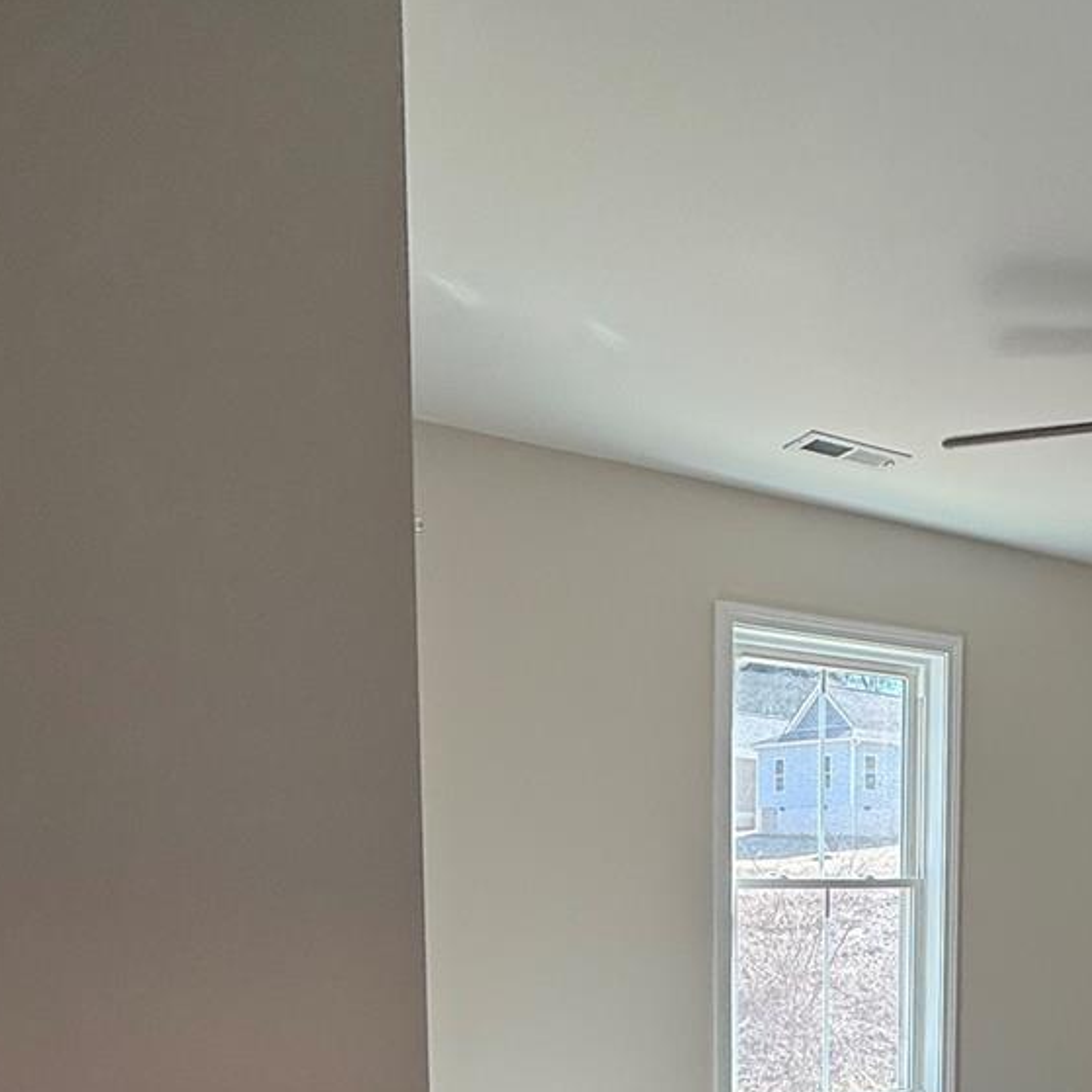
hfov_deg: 45.4
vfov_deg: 44.0
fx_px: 1213
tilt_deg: -5.3
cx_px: 910
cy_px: 988
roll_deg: -1.5
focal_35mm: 34
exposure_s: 1/120
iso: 80
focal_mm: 2.22
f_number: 2.2
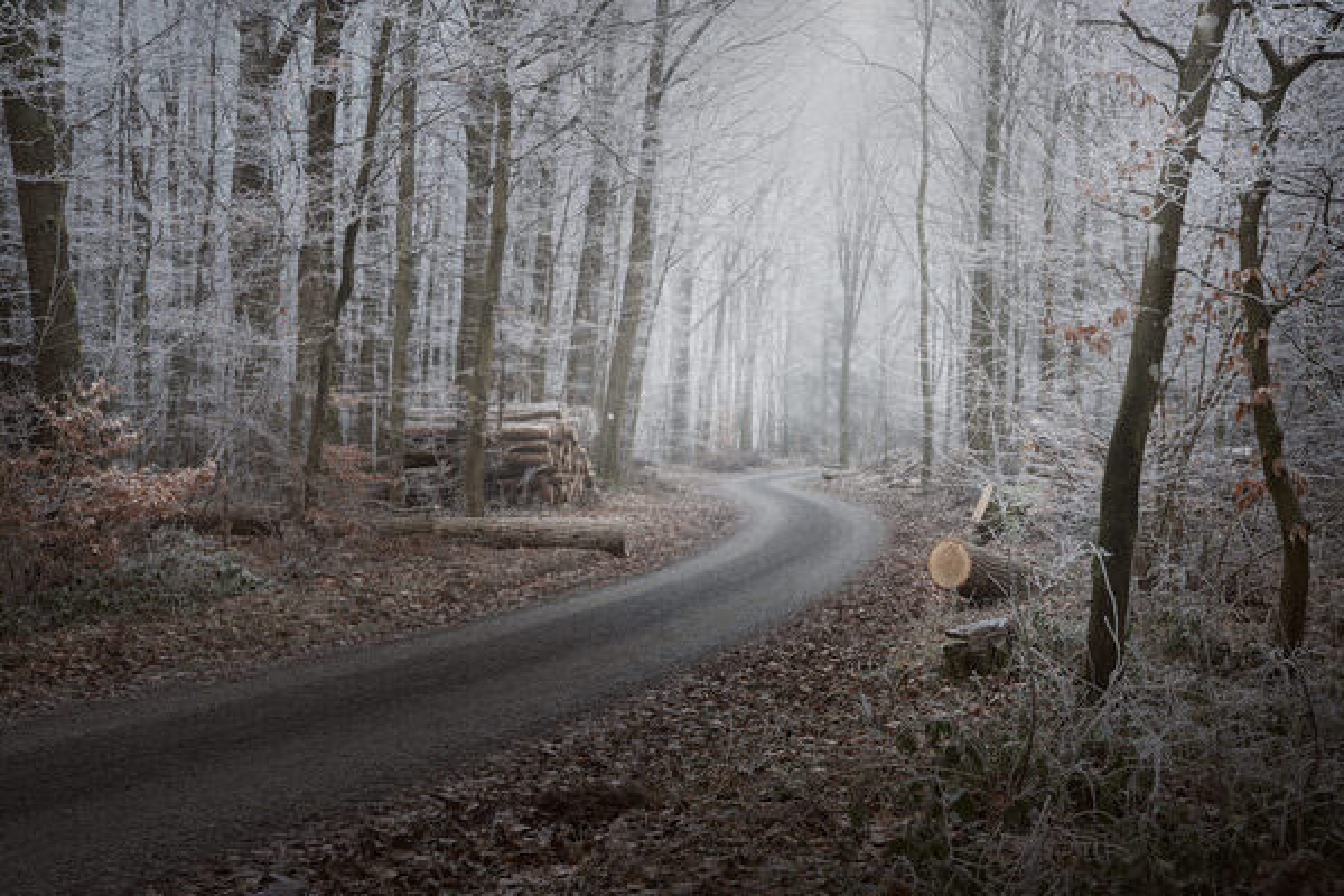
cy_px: 448
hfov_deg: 34.3
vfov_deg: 23.3
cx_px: 672
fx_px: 2176
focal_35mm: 58
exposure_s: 1/1.67
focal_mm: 58.3
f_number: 16
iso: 100
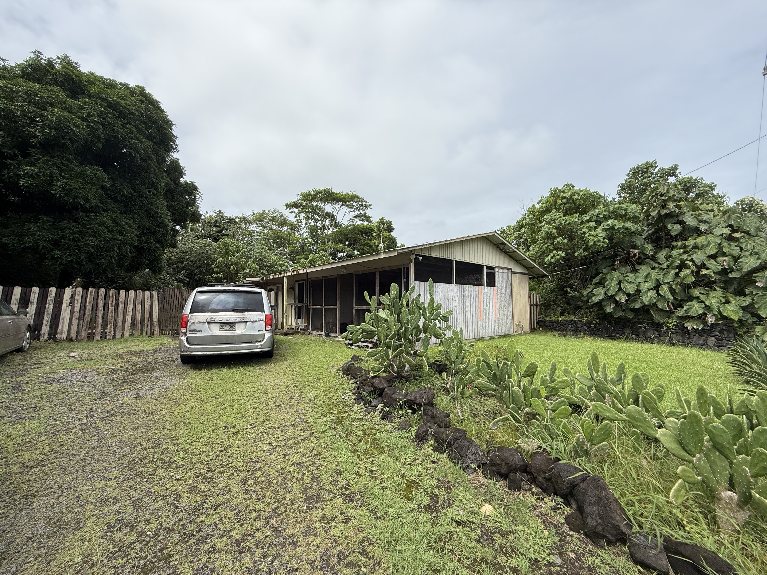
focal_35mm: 14
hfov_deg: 102.1
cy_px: 288
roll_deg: -0.3
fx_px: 310
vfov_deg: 85.7
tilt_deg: +4.9
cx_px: 384
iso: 50
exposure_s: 1/2024
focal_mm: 2.22
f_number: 2.2
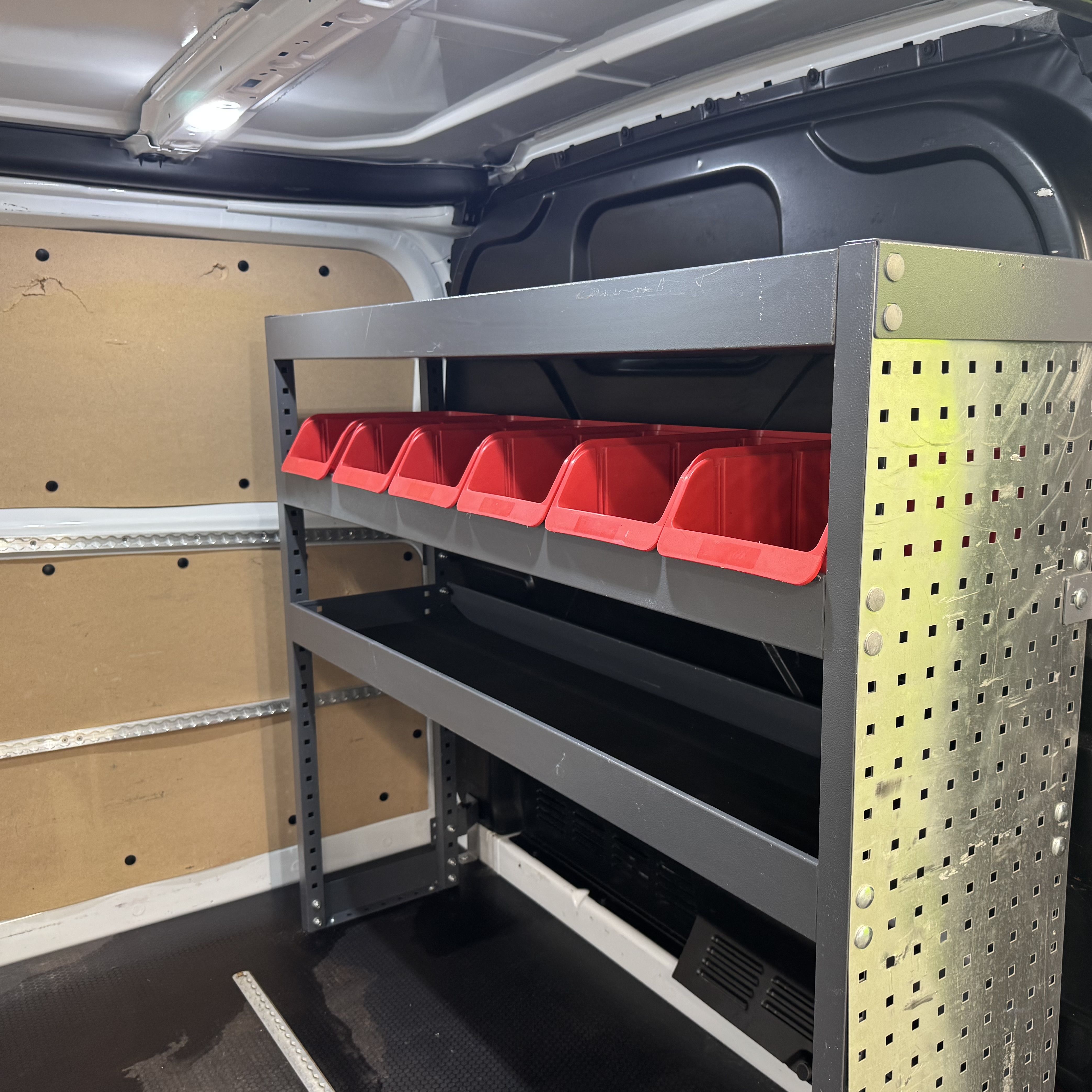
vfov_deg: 55.6
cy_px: 559
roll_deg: +1.0
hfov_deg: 55.5
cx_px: 609
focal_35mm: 29
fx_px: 1035
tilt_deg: -10.9
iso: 200
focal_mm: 6.76
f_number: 1.78
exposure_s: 1/50
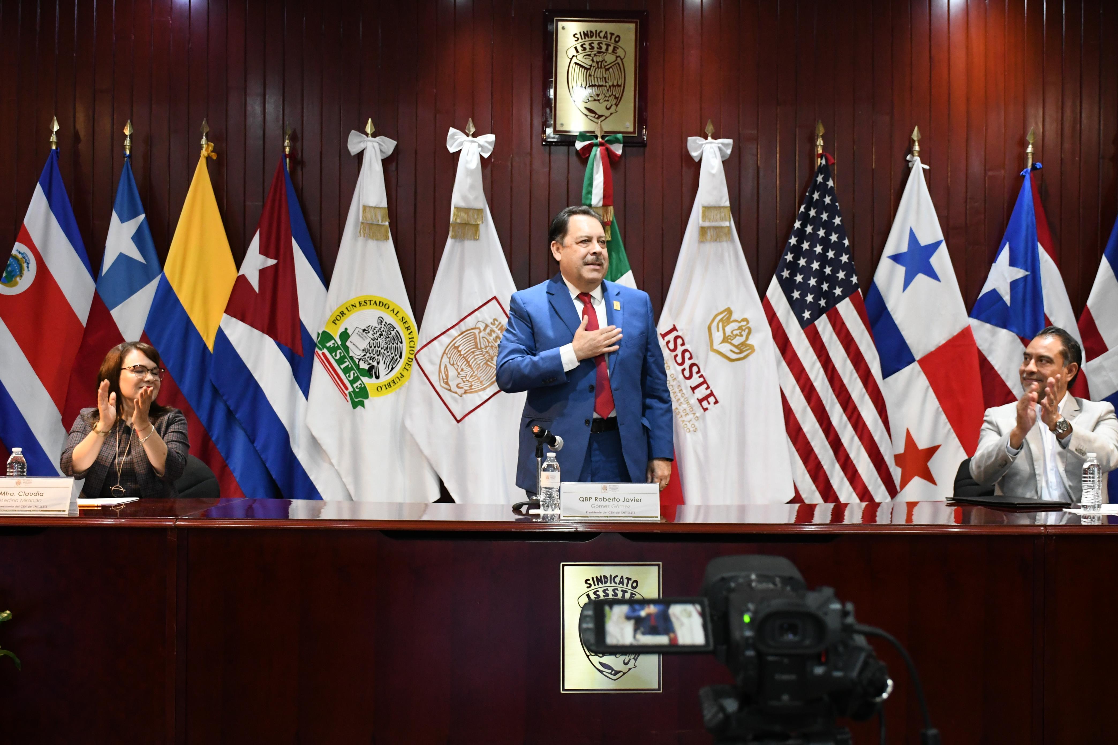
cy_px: 372
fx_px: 1491
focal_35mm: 48
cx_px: 559
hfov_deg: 41.1
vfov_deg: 28.1
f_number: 5
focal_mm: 32
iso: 3200
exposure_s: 1/100
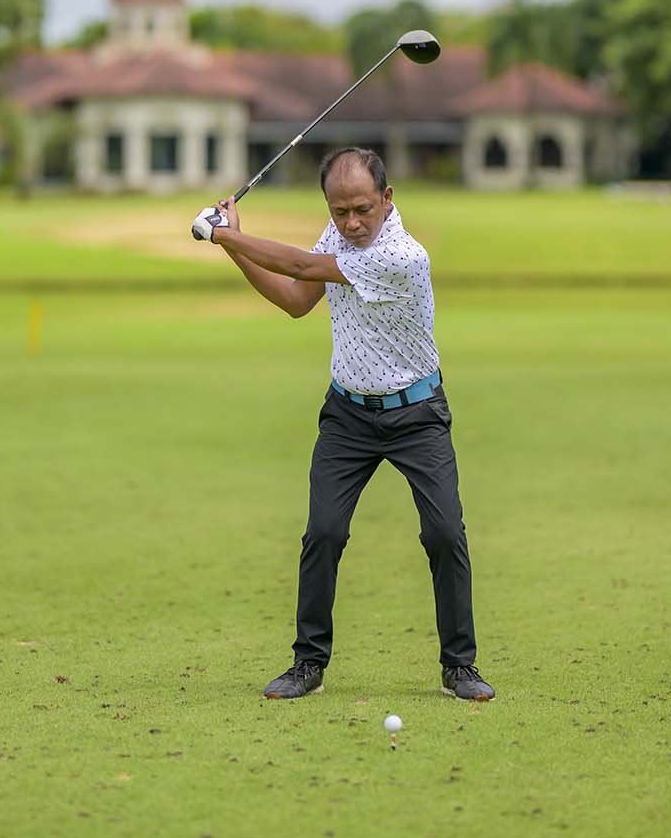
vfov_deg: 14.0
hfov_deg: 11.3
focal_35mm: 137
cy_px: 203
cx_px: 355
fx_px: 3399
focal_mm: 85
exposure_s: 1/20000
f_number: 1.2
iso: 180
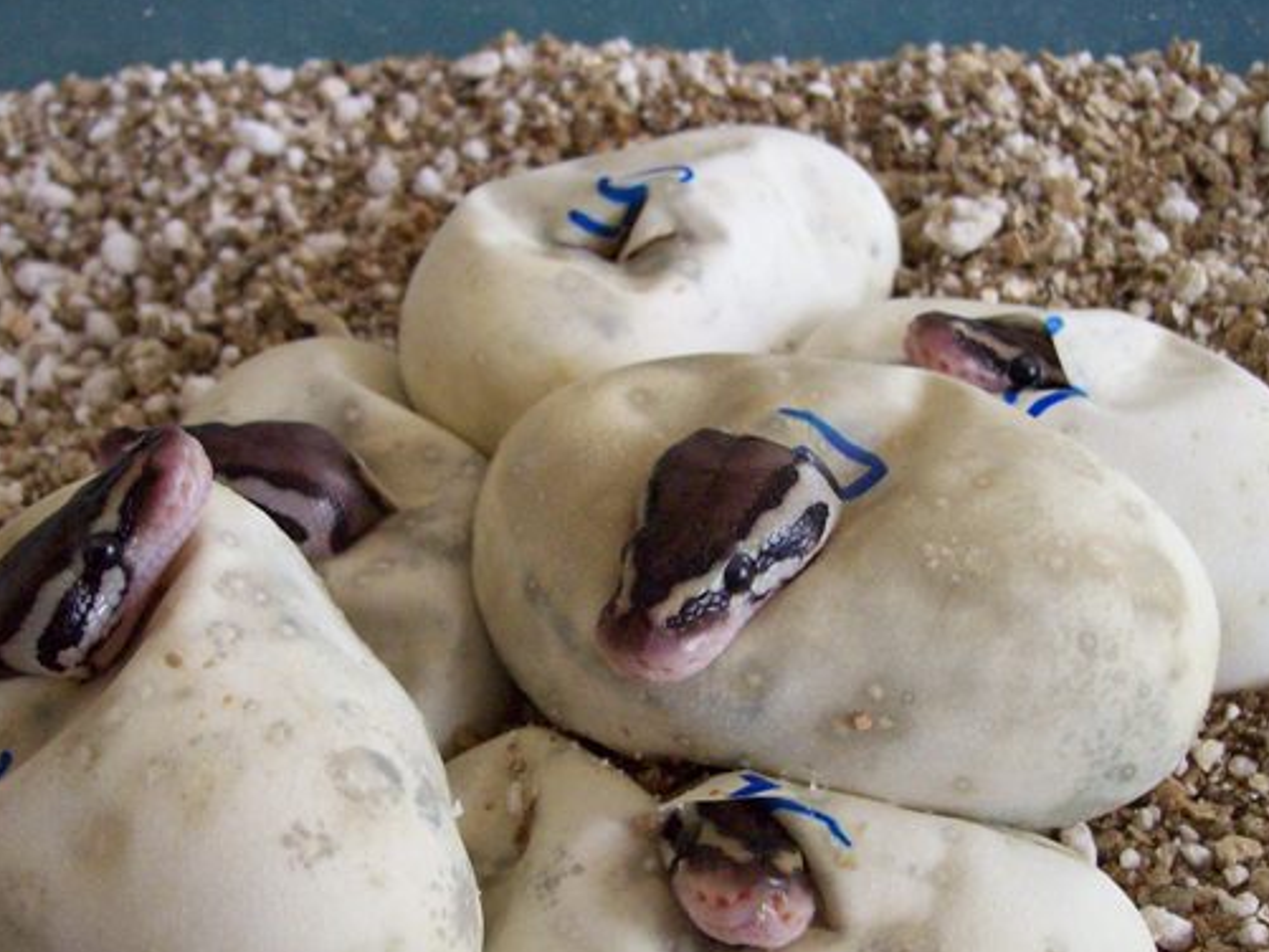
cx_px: 588
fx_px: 1687
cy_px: 587
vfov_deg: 31.4
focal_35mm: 46
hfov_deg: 41.2
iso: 160
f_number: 2.7
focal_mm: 6
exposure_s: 1/12.7
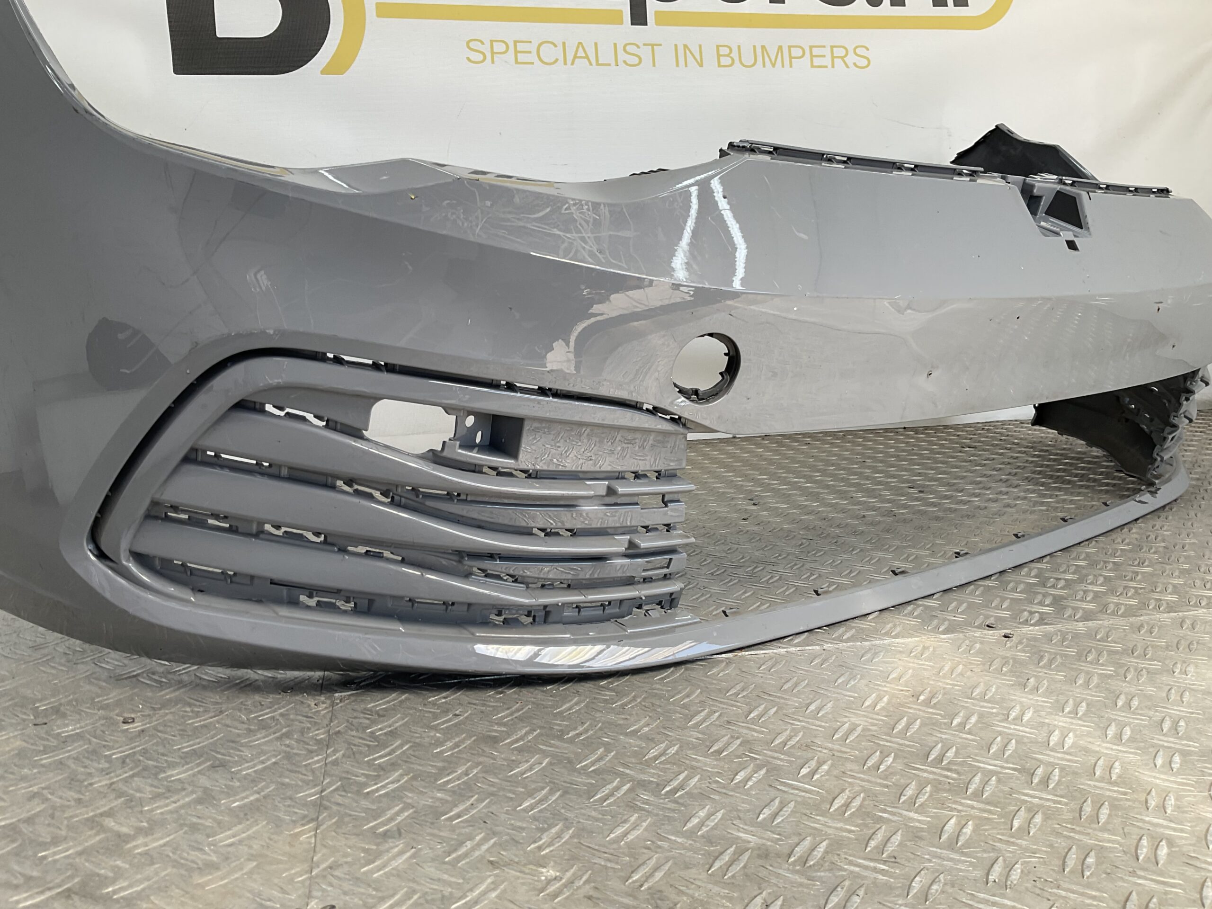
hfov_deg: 61.7
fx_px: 1015
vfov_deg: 48.2
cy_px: 454
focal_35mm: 29
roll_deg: -0.3
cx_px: 606
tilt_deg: -9.4
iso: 16
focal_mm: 3
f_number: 1.8
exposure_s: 1/213
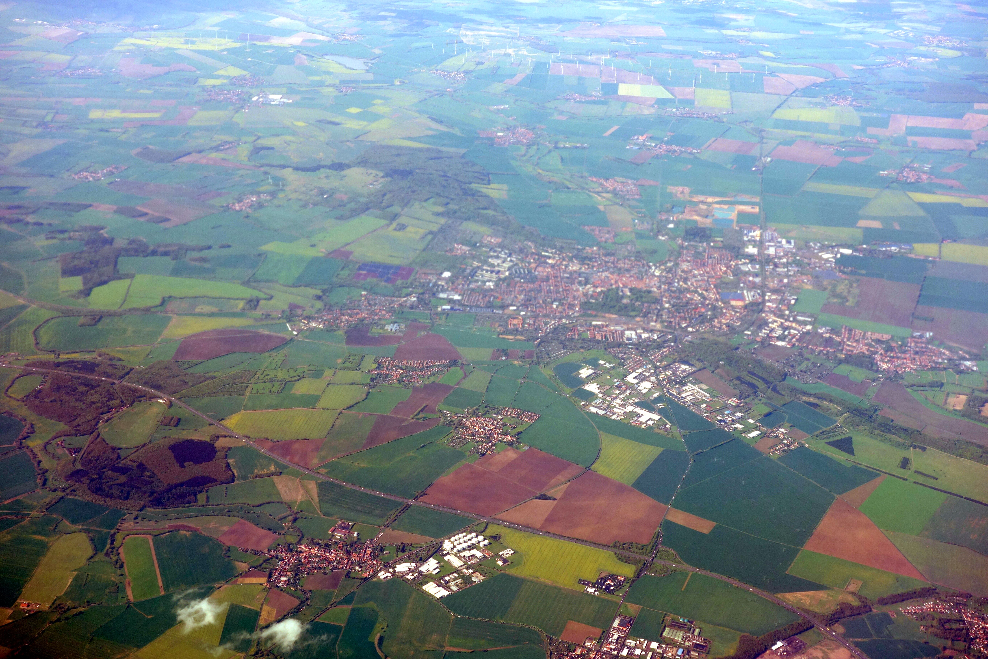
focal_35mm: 50
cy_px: 330
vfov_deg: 27.0
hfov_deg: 39.6
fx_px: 1372
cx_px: 494
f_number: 5.6
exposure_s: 1/320
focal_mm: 18.66
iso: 125
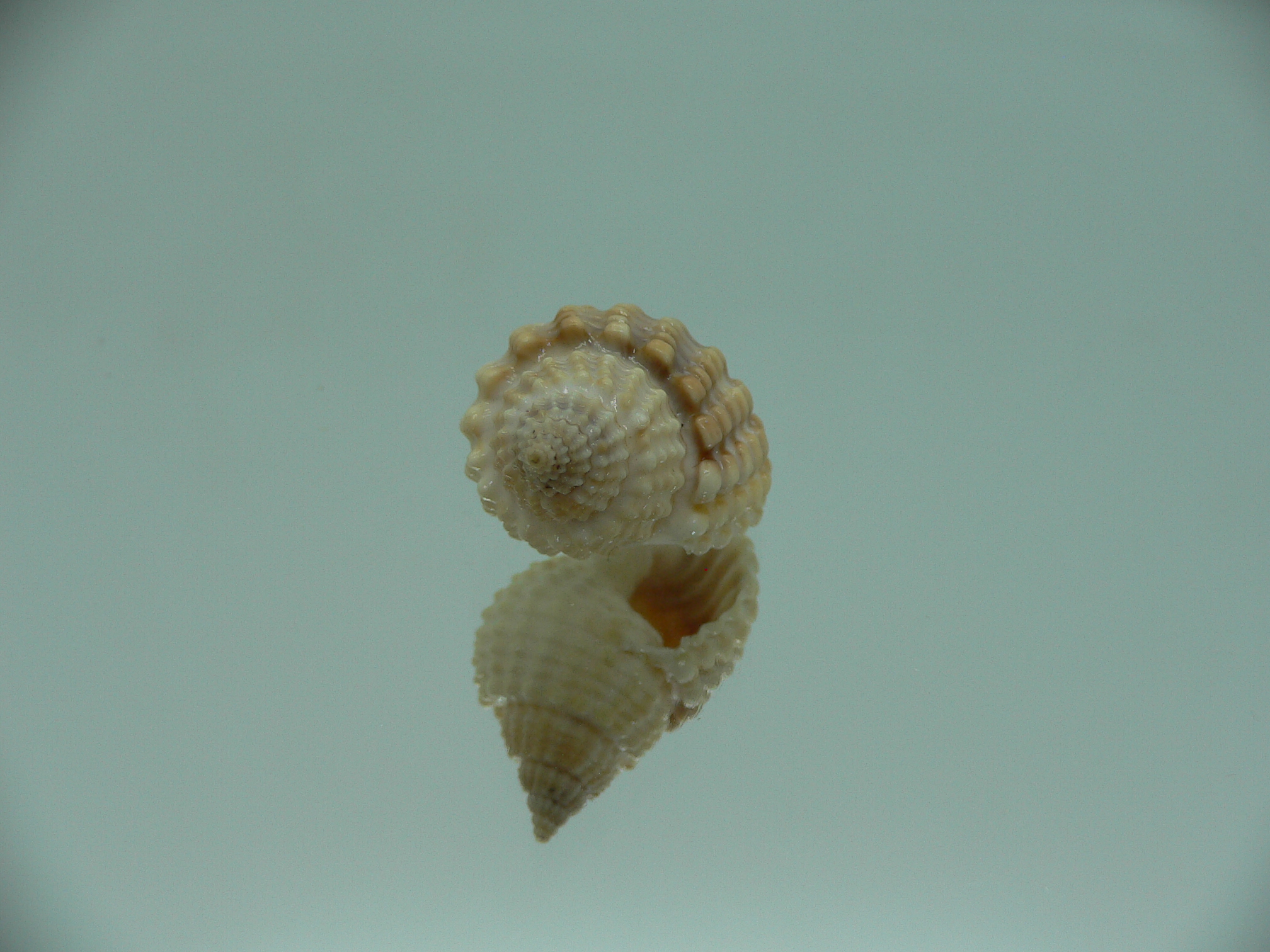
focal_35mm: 35
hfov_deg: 52.6
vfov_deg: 40.7
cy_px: 476
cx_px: 635
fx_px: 1284
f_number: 2.8
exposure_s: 1/60
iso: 80
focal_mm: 4.6
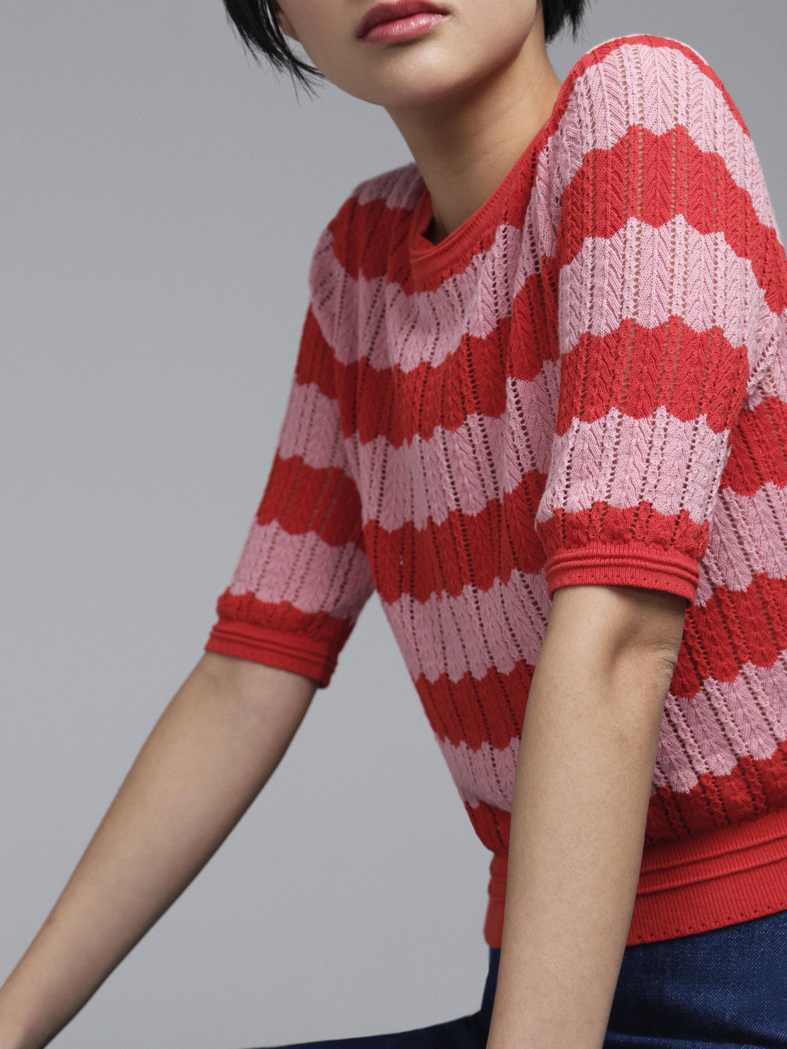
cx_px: 364
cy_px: 571
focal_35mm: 92
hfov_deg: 16.1
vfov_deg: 21.3
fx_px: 2789
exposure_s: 1/500
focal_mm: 66.3
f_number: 5.6
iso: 1600
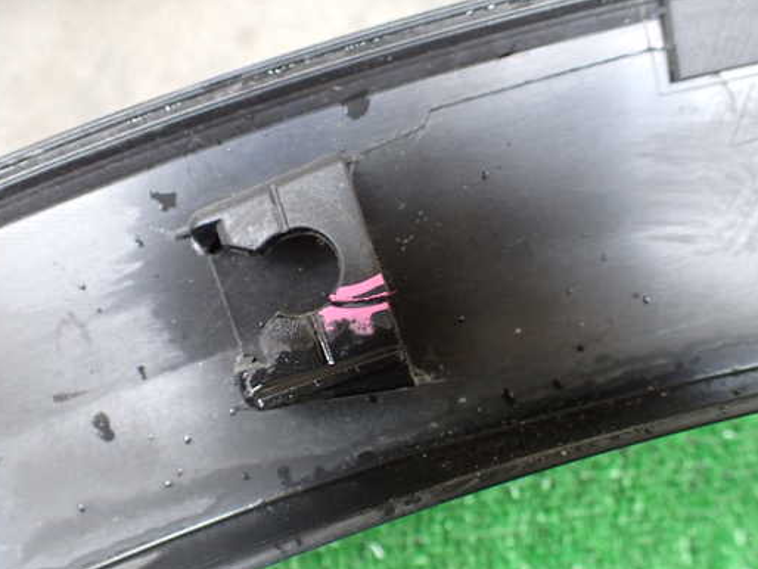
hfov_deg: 52.6
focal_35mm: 35
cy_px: 293
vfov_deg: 40.7
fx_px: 767
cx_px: 354
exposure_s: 1/30
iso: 800
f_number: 2.3
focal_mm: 5.4
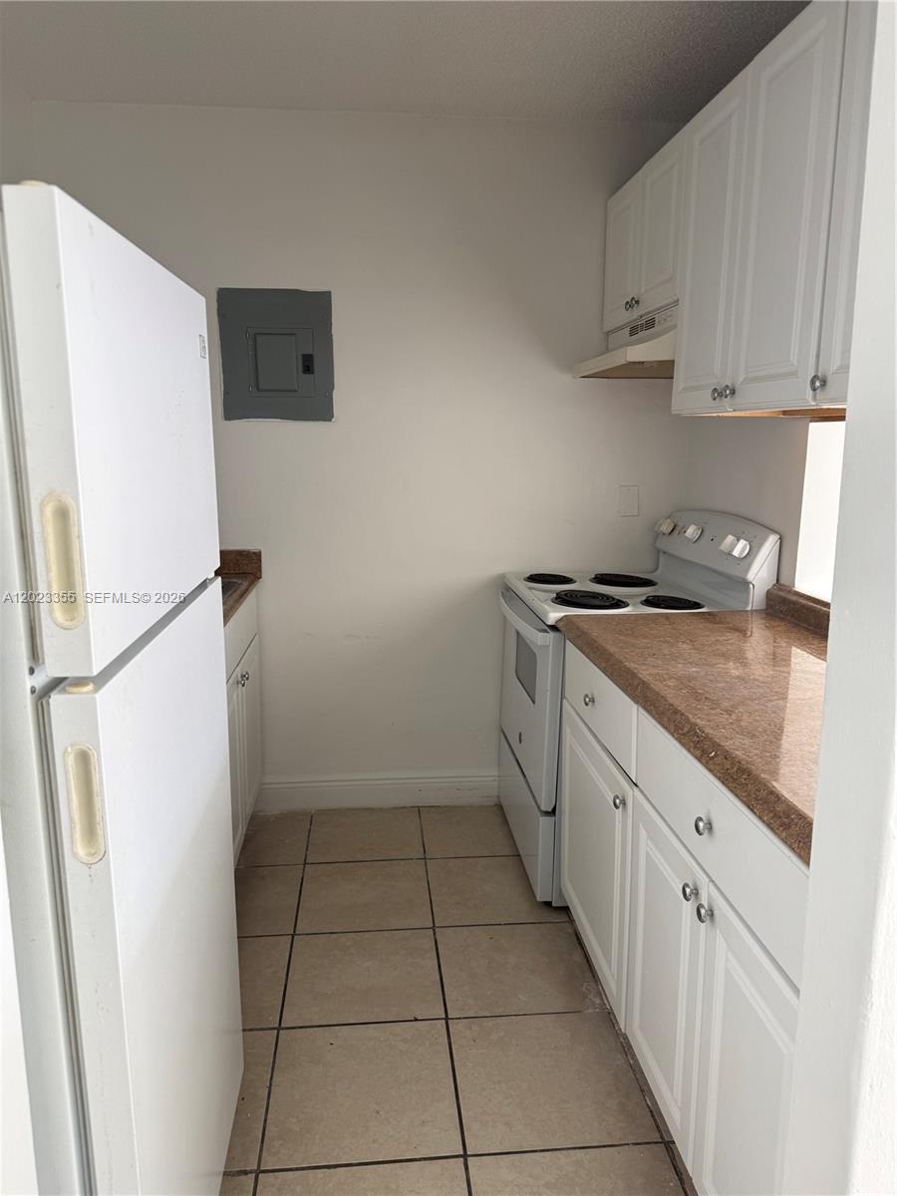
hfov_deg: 56.8
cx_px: 448
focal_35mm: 24
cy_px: 598
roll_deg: -0.3
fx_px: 829
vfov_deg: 71.6
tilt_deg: -8.2
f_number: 1.78
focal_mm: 6.76
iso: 80
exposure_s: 1/121
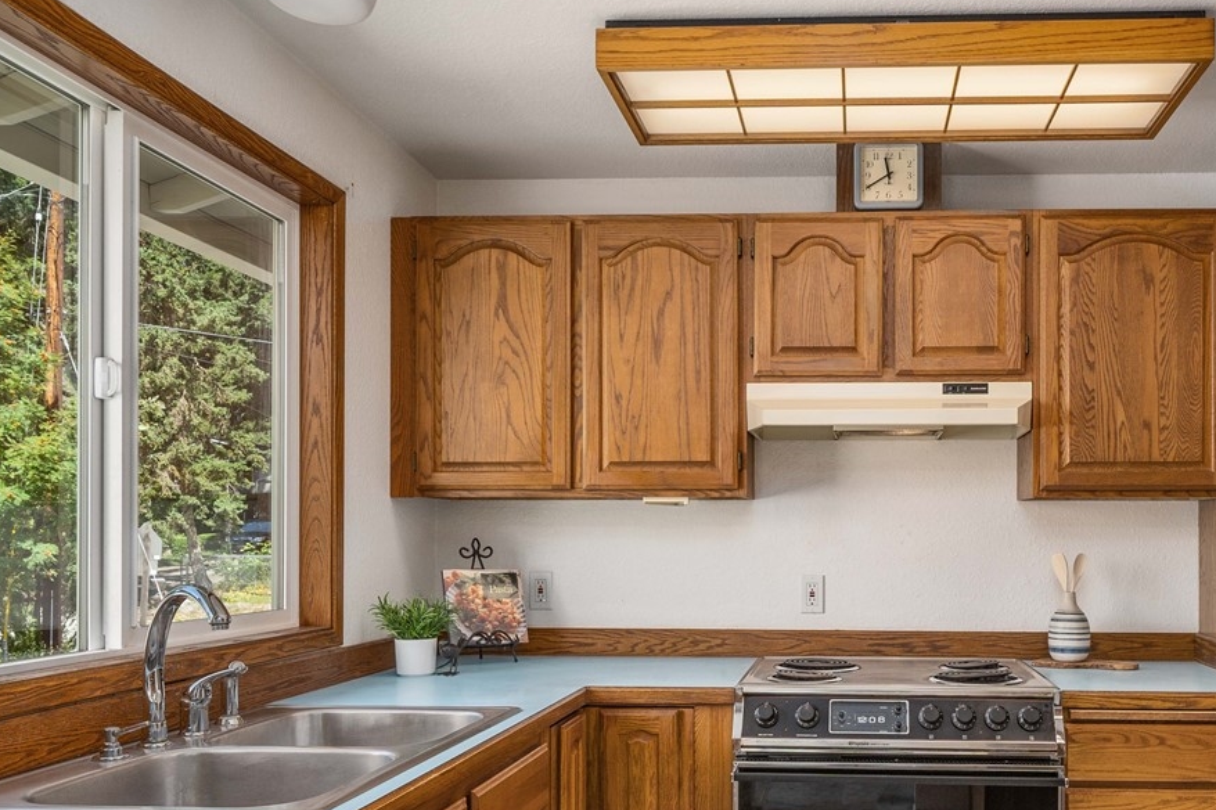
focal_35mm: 29
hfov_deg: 61.8
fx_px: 979
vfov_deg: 44.3
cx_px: 828
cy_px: 541
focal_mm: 15
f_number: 7.1
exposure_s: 1/30
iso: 640
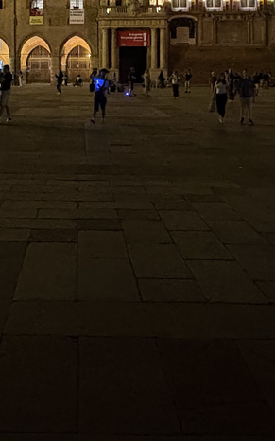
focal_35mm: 51
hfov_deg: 25.1
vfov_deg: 37.0
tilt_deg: +3.0
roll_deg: +1.0
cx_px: 77
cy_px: 42
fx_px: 612
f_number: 2.2
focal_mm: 2.22
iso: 1600
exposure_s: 1/25
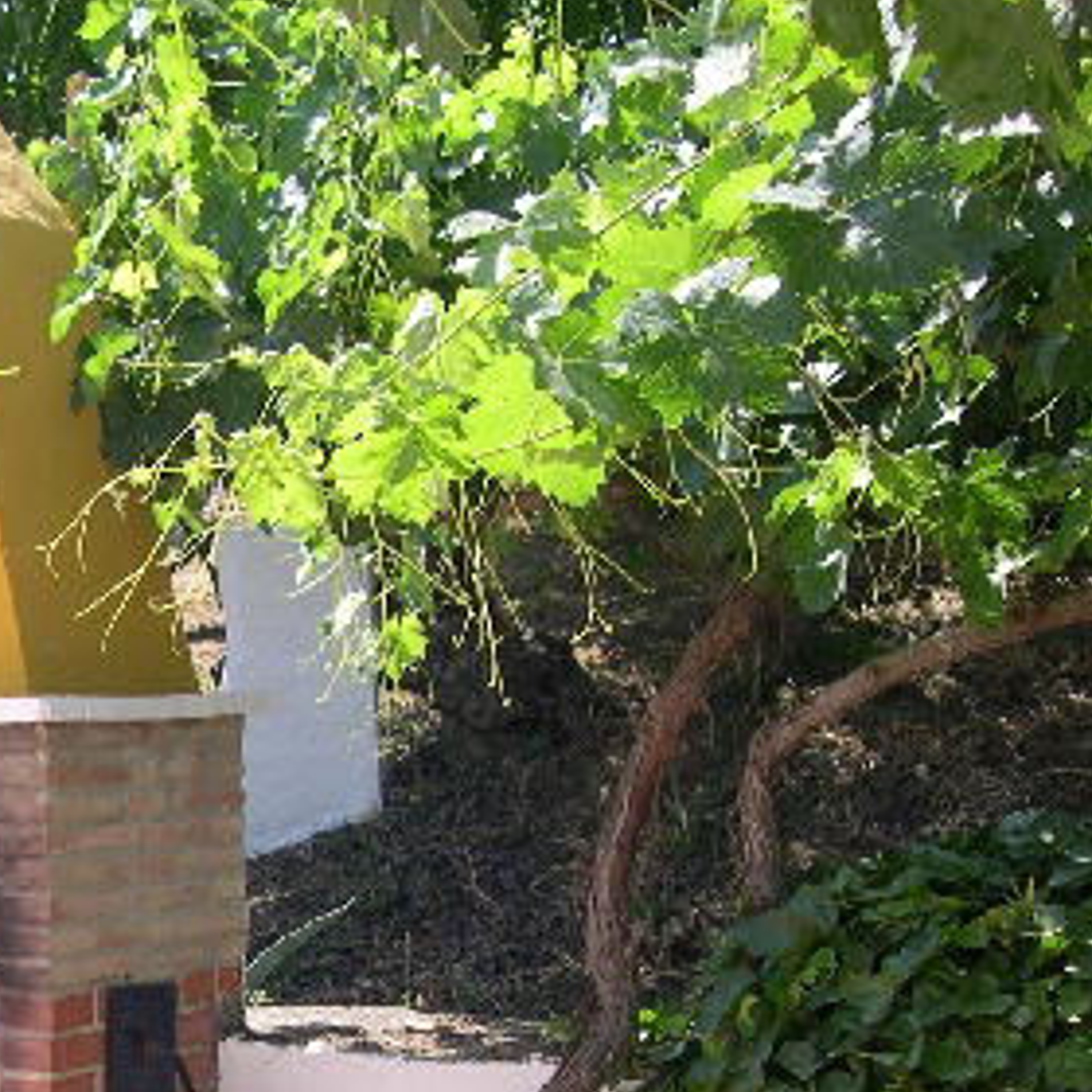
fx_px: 2855
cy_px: 924
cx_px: -195
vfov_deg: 21.3
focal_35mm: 80
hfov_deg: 20.4
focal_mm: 8
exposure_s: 1/507
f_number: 2.8
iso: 100
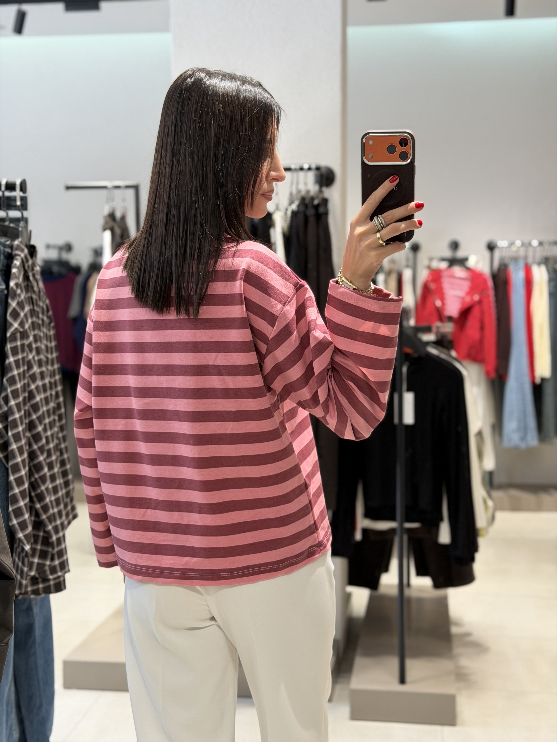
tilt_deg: -19.3
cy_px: 371
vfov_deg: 39.7
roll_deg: +1.4
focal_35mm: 48
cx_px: 278
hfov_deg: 30.3
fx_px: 1030
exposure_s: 1/100
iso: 80
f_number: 1.78
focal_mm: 6.76
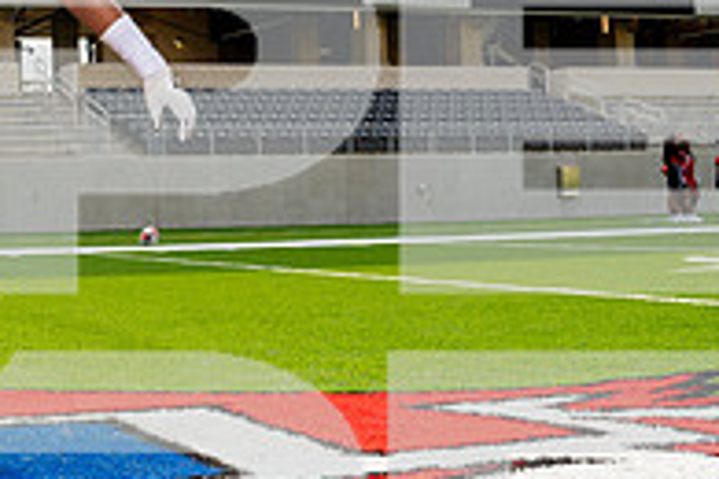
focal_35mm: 65
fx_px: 1298
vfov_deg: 20.7
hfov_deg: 27.7
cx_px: -114
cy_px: 101
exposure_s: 1/250
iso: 100
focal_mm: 21
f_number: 8
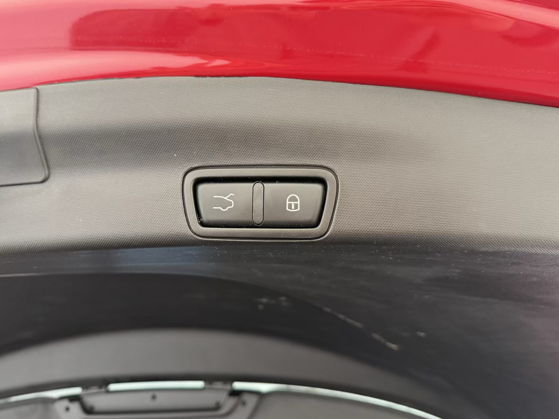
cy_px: 197
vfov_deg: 49.7
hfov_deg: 63.4
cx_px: 261
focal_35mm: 28
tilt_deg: +38.0
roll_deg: +0.4
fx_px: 452
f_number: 1.78
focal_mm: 6.76
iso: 320
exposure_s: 1/60
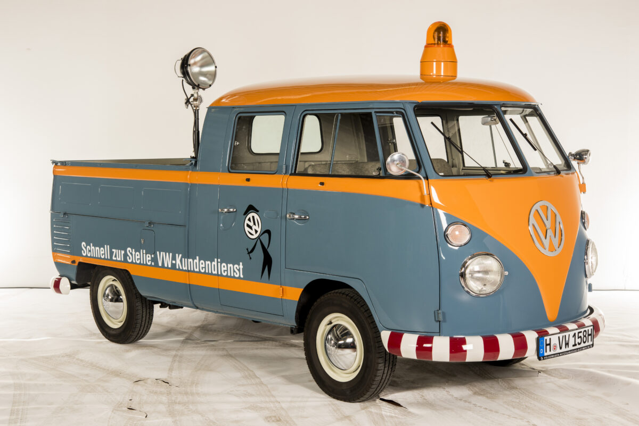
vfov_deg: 22.6
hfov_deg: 33.4
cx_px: 320
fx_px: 1065
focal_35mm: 60
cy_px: 213
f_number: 10
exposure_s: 1/125
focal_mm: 60
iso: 200
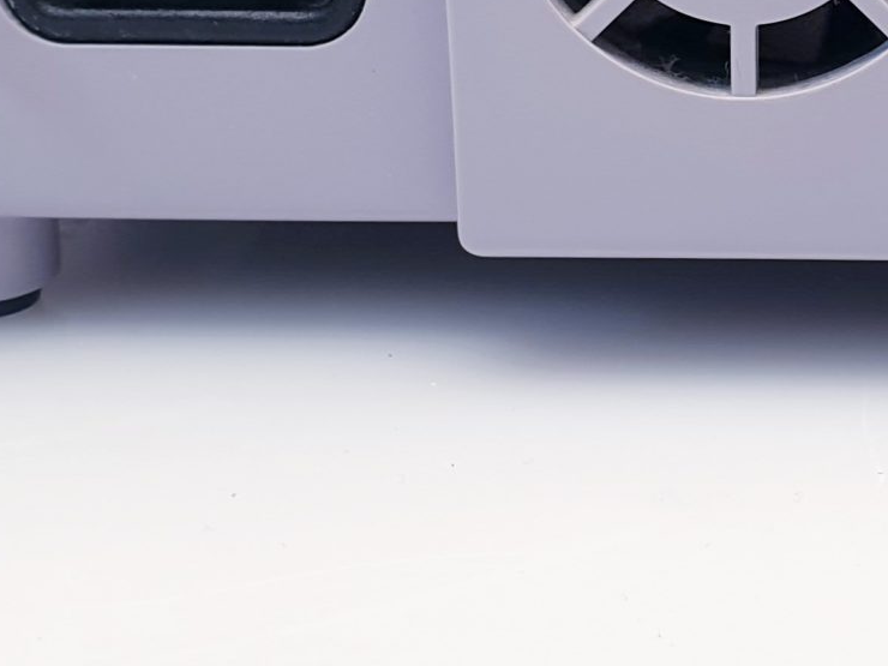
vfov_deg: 16.2
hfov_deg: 21.2
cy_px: 42
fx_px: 2309
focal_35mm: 90
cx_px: 851
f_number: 2.4
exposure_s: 1/50
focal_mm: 4.3
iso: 80
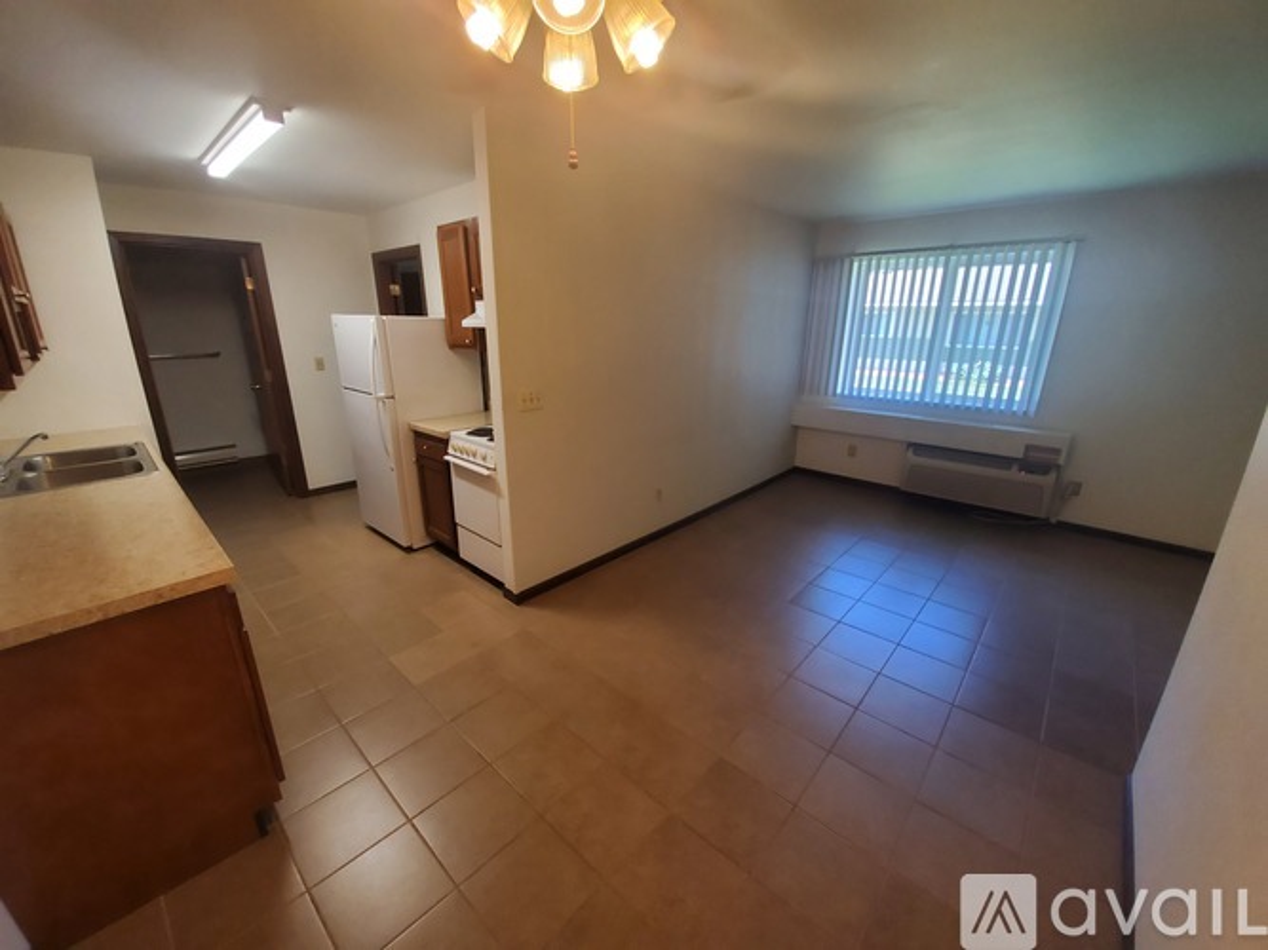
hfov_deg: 106.2
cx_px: 634
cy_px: 475
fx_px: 476
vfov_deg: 89.9
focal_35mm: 13
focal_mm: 1.8
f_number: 2.2
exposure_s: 1/59
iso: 160
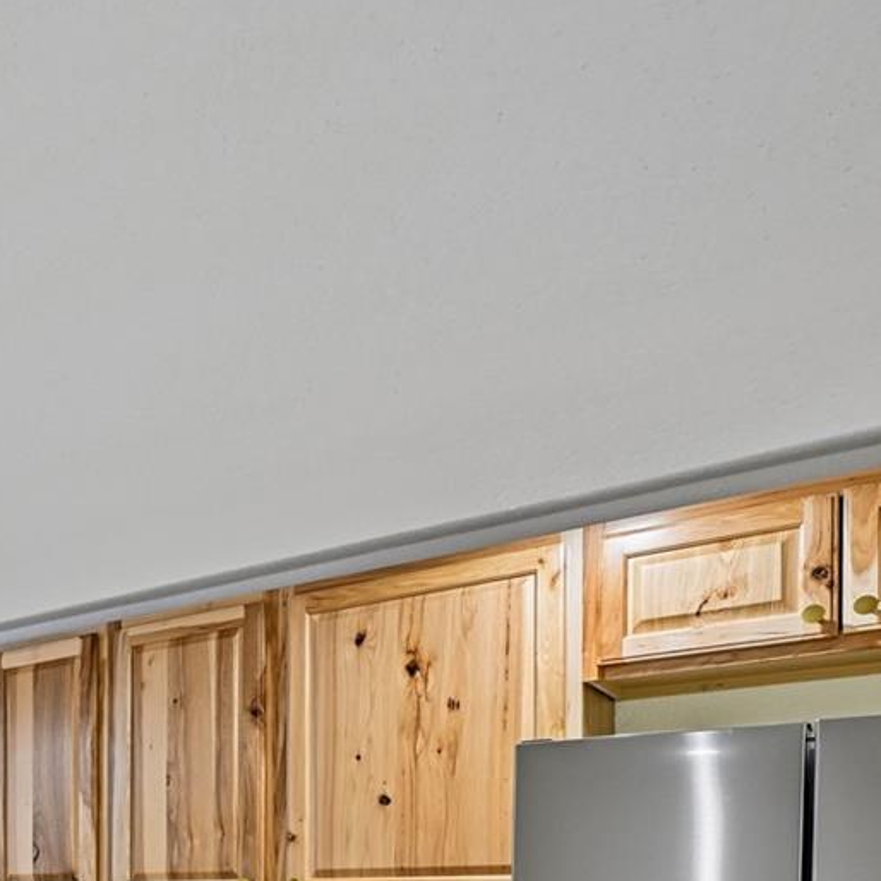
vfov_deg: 39.2
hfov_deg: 35.4
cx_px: -175
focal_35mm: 37
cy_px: 896
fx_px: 1065
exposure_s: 1/6
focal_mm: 14
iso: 400
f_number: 10
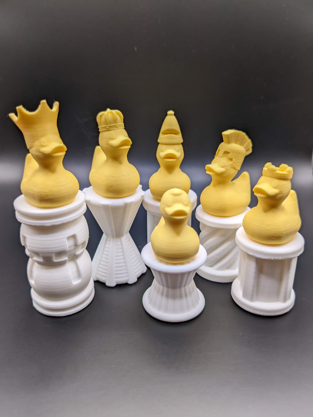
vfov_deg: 65.3
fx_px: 326
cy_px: 208
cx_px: 156
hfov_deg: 51.4
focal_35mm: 27
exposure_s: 1/239
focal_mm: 4.38
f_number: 1.73
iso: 48
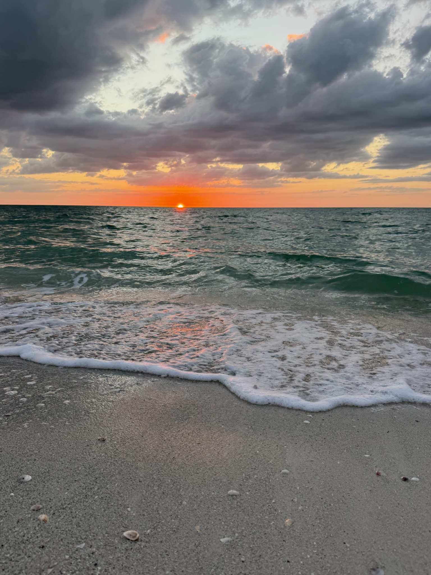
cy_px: 288
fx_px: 398
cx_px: 216
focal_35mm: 24
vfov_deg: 71.6
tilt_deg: -11.1
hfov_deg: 56.8
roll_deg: +1.6
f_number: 1.78
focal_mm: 6.76
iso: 100
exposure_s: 1/315
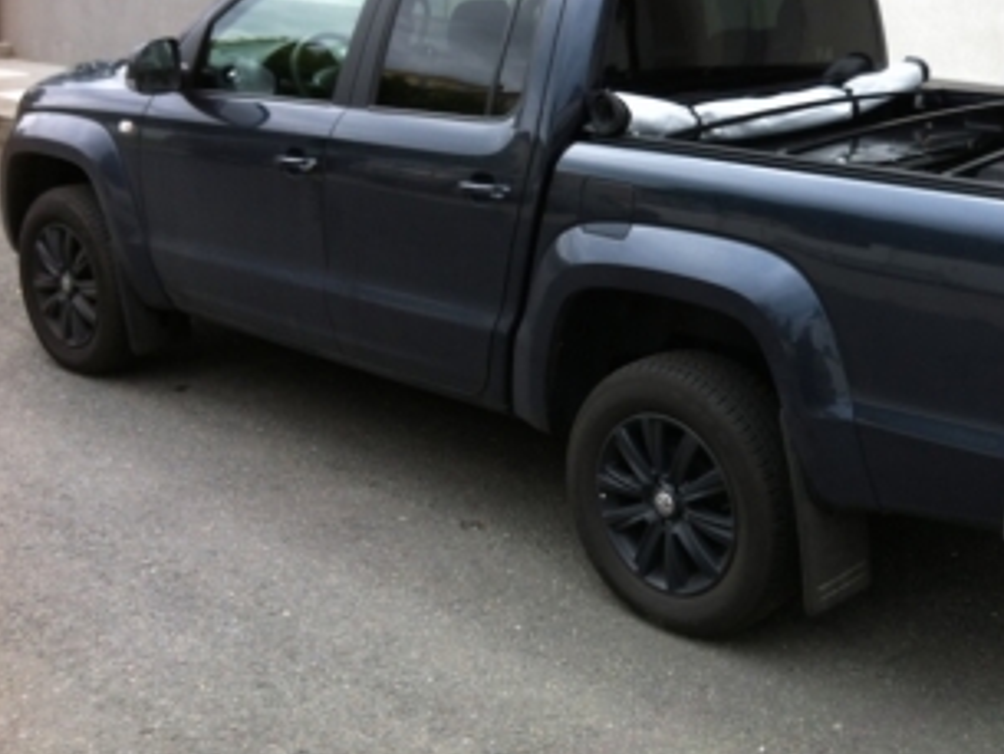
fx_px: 1364
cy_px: 260
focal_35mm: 47
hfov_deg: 40.0
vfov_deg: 30.7
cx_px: 665
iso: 80
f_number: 2.8
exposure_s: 1/382
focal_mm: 3.85
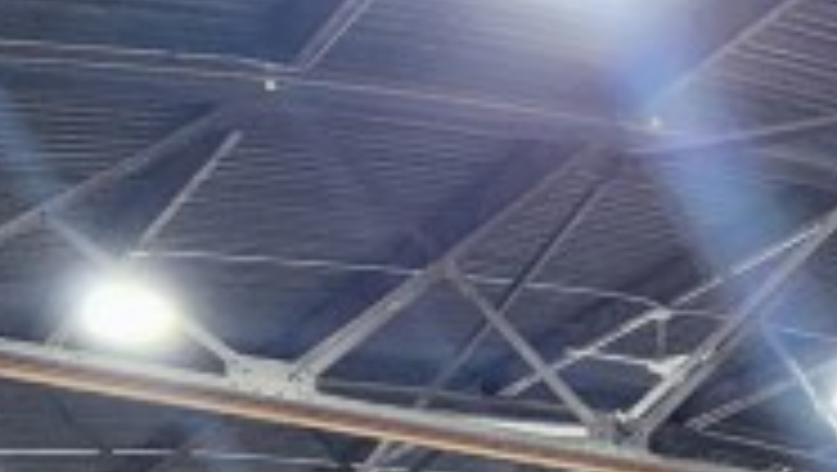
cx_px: 1264
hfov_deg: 22.3
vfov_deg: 13.5
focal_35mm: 78
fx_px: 1733
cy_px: 908
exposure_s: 1/30
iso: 640
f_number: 2.2
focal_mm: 2.2
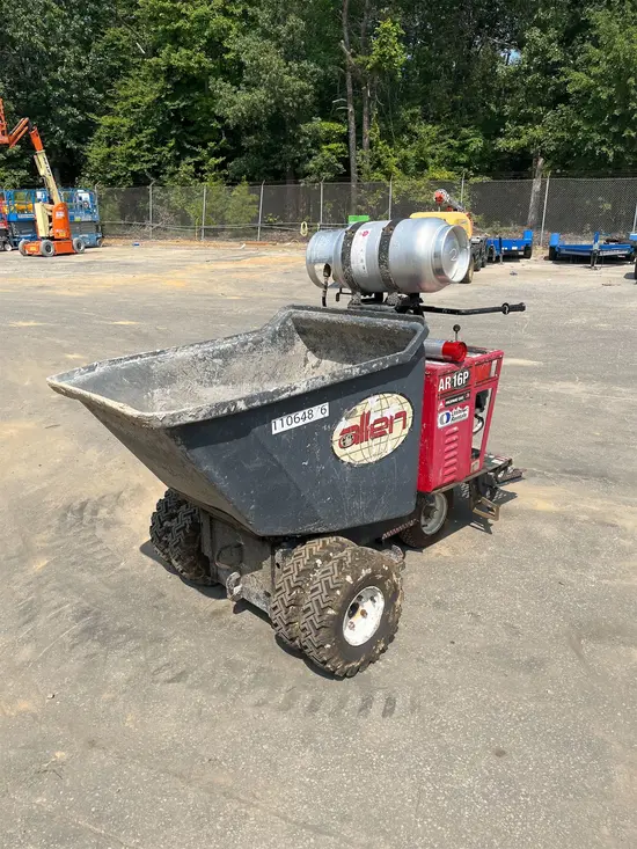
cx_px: 318
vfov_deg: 67.3
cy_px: 424
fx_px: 638
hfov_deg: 53.1
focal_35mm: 26
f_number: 1.6
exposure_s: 1/3623
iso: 50
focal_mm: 5.1
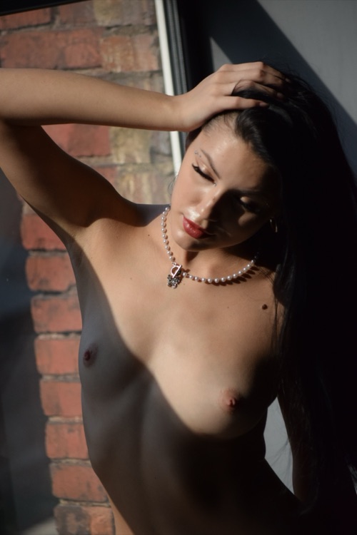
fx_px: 2343
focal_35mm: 158
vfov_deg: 13.0
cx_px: 178
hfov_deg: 8.7
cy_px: 268
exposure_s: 1/2500
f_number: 4.5
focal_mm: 105
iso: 1000
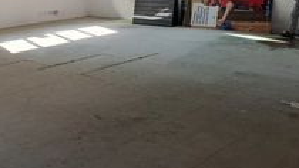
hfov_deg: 38.2
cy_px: -30
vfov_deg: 21.5
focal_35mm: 52
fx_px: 412
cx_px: 56
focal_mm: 4.65
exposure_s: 1/149
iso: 32
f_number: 1.8
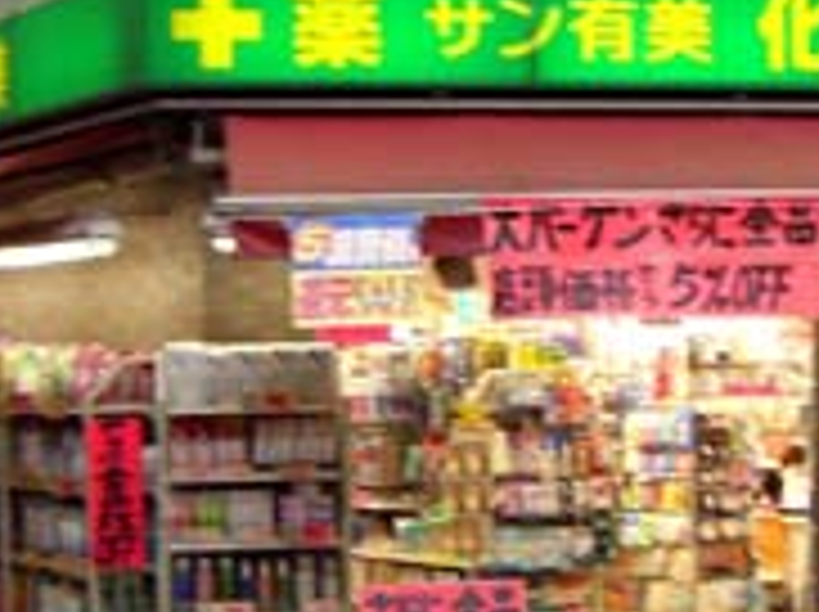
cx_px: 472
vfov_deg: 12.8
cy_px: 371
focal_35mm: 115
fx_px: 2717
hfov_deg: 17.1
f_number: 2.7
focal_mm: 6.2
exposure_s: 1/60
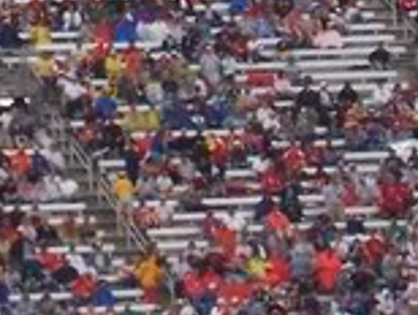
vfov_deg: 2.8
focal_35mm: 529
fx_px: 6398
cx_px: 160
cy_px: -391
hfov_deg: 3.7
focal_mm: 16.8
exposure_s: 1/250
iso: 160
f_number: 4.6
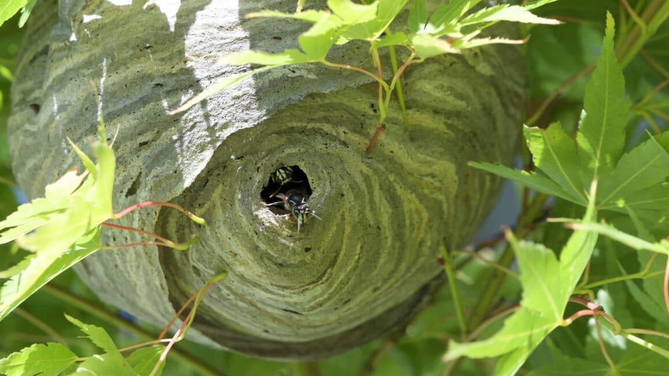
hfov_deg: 3.5
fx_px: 11035
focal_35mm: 622
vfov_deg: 2.0
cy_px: 159
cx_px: 328
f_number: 6.3
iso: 1250
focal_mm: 360
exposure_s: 1/400
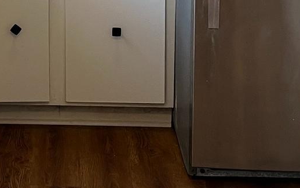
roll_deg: +0.9
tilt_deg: -8.8
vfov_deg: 11.6
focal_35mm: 109
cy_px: -74
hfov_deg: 18.7
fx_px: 891
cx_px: 11
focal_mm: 5.1
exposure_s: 1/60
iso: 100
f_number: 1.6
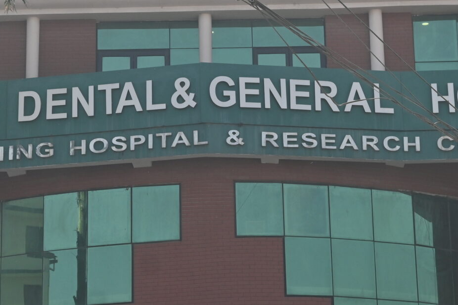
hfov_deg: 15.7
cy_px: 73
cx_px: 222
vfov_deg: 10.5
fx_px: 1662
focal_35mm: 131
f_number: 7.1
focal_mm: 31.5
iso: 100
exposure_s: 1/400
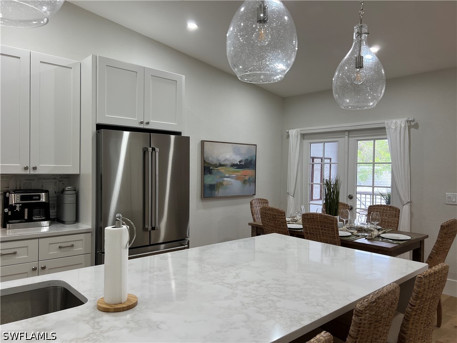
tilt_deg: -1.0
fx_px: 343
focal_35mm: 26
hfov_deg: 67.3
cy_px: 172
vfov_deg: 53.1
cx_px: 228
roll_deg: -1.1
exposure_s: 1/120
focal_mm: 5.7
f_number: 1.5
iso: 80
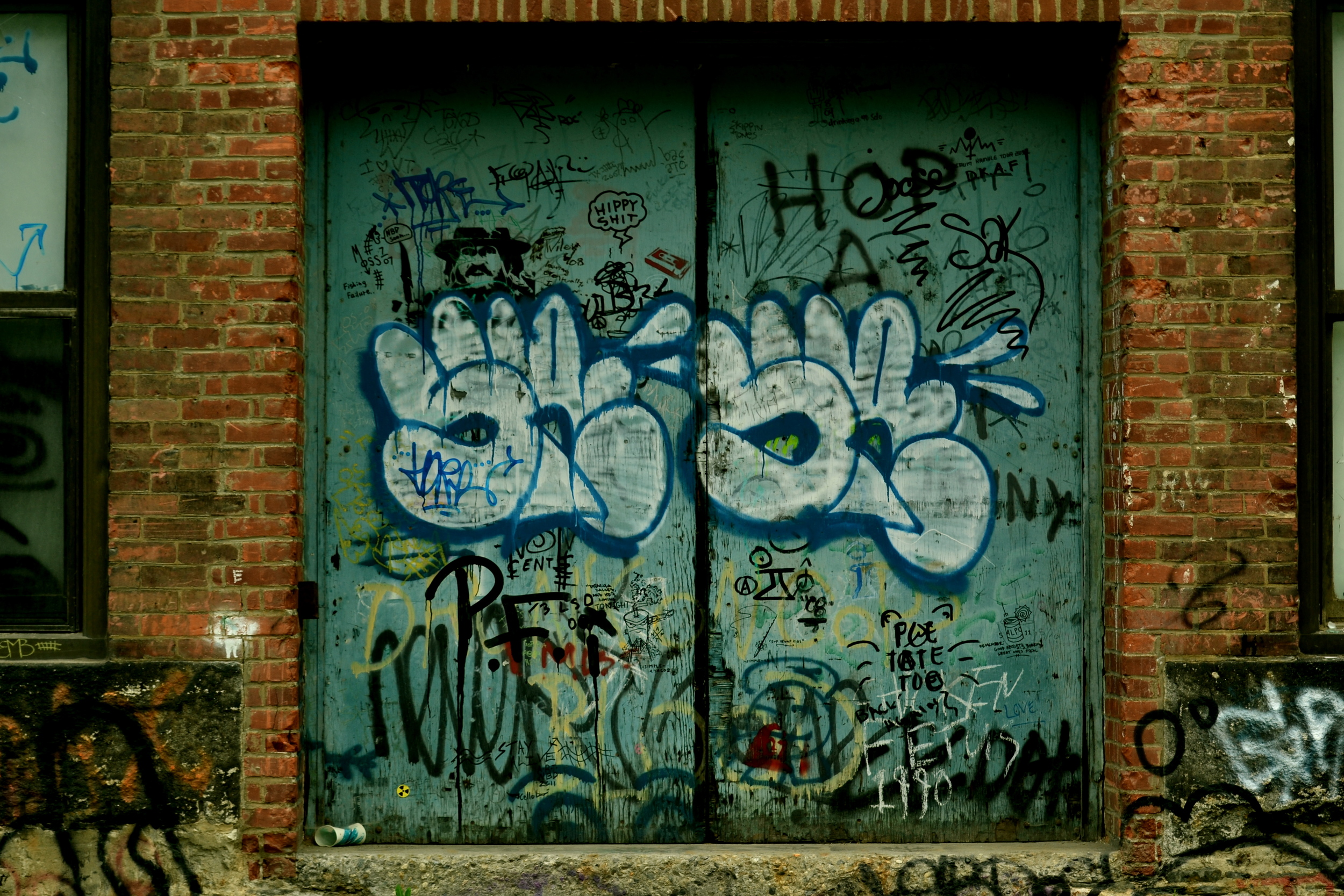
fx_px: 3920
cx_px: 672
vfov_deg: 13.0
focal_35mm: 105
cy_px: 448
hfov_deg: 19.5
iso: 100
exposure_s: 1/250
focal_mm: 70
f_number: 4.5
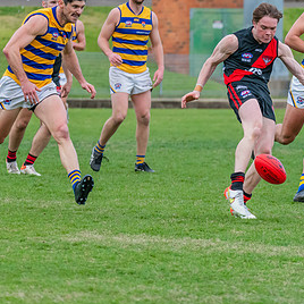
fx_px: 4968
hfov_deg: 3.5
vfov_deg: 3.5
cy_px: 149
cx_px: 320
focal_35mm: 500
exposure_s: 1/1600
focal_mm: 220
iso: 1400
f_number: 5.3
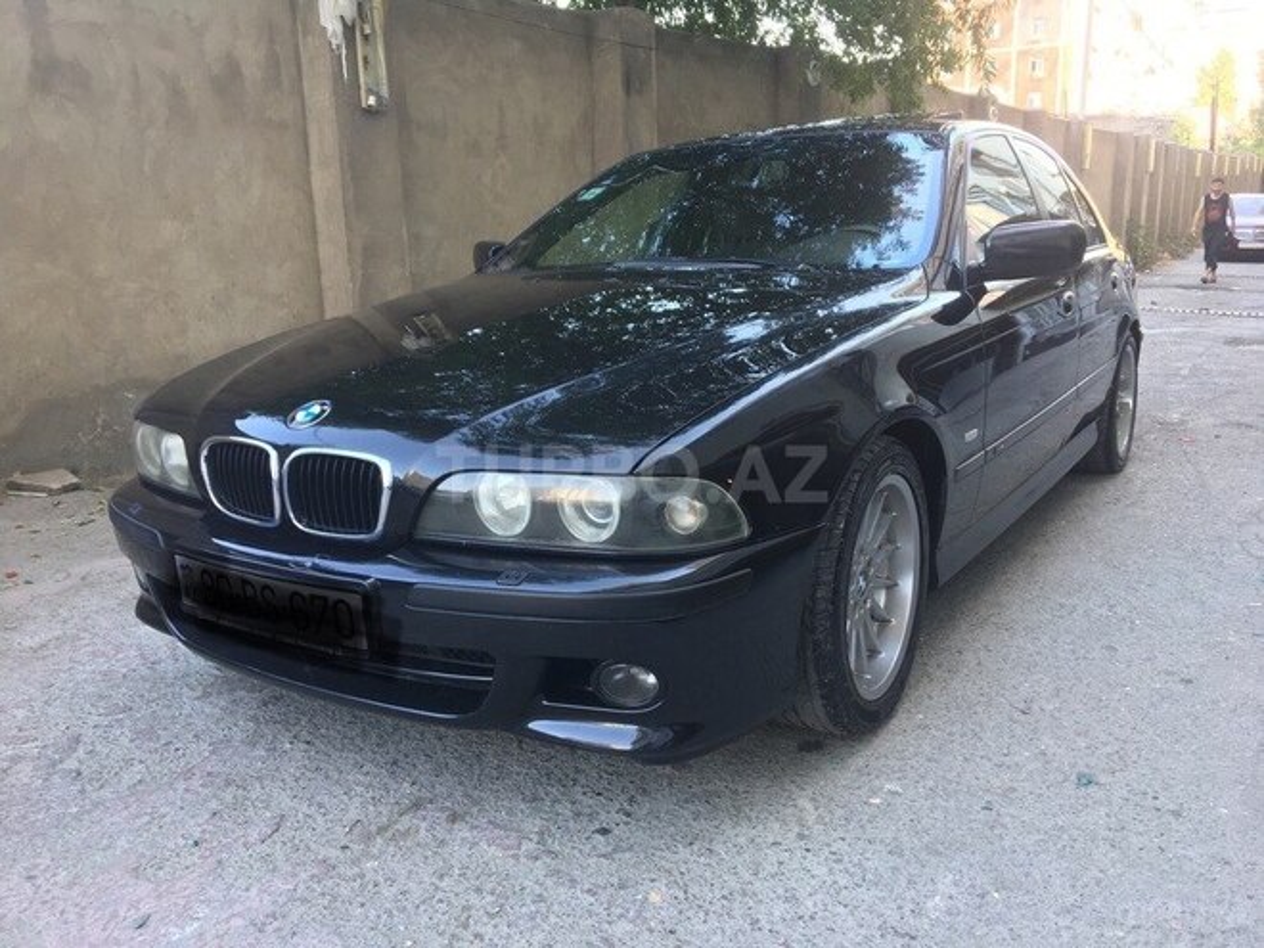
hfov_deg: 61.7
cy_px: 474
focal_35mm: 29
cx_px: 632
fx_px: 1059
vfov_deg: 48.2
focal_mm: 4.15
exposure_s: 1/50
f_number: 2.2
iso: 25
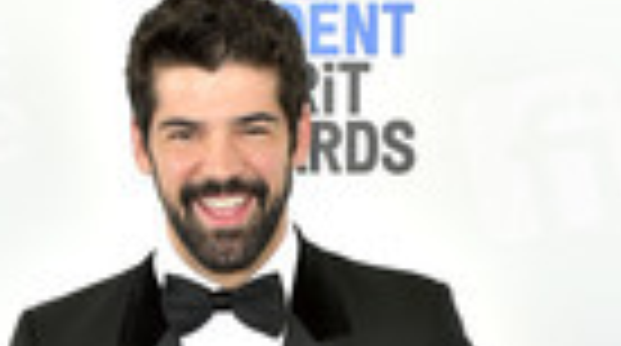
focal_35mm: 213
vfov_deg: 5.5
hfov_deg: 10.1
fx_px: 3501
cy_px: 809
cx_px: 286
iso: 500
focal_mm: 70
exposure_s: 1/320
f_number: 6.3
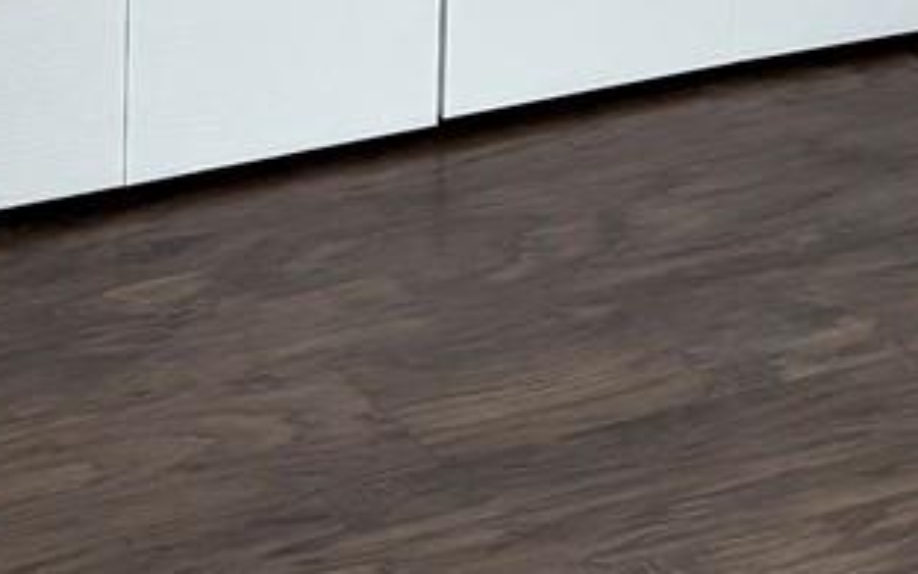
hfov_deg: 11.6
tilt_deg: -10.9
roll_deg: -1.5
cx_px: 433
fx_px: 4528
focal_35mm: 181
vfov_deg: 6.8
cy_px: -874
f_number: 1.6
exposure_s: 1/120
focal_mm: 5.96
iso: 80
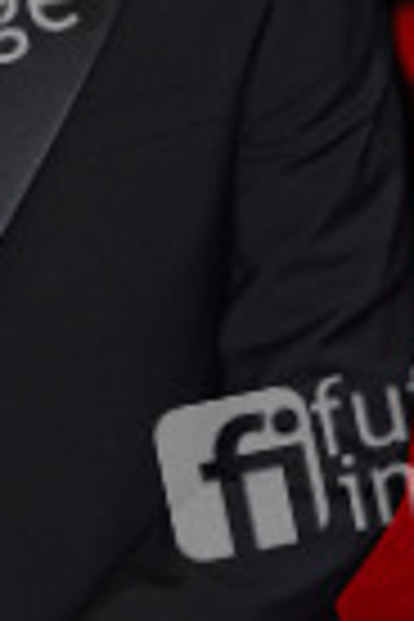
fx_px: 6003
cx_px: -20
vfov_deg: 5.9
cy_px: 230
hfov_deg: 3.9
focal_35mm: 348
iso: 320
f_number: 4.5
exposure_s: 1/250
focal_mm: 80
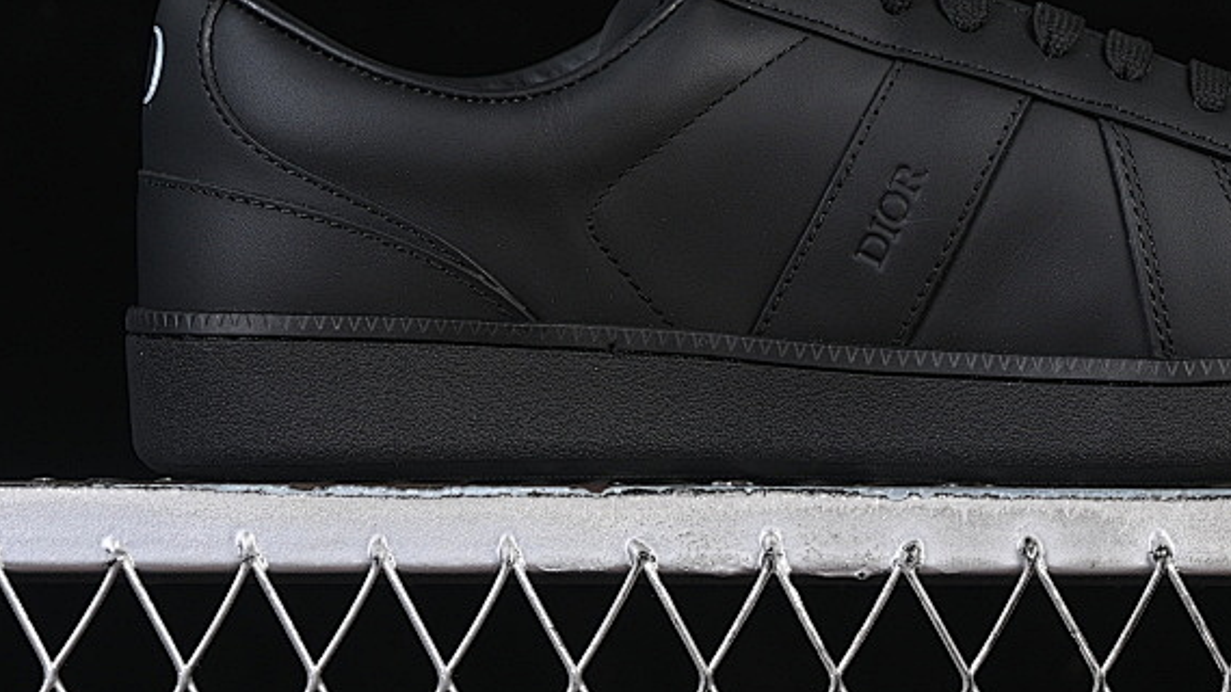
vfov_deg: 8.1
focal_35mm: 149
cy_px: 9
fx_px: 4863
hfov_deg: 14.4
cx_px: 870
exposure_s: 1/50
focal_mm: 50
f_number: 6.3
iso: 160
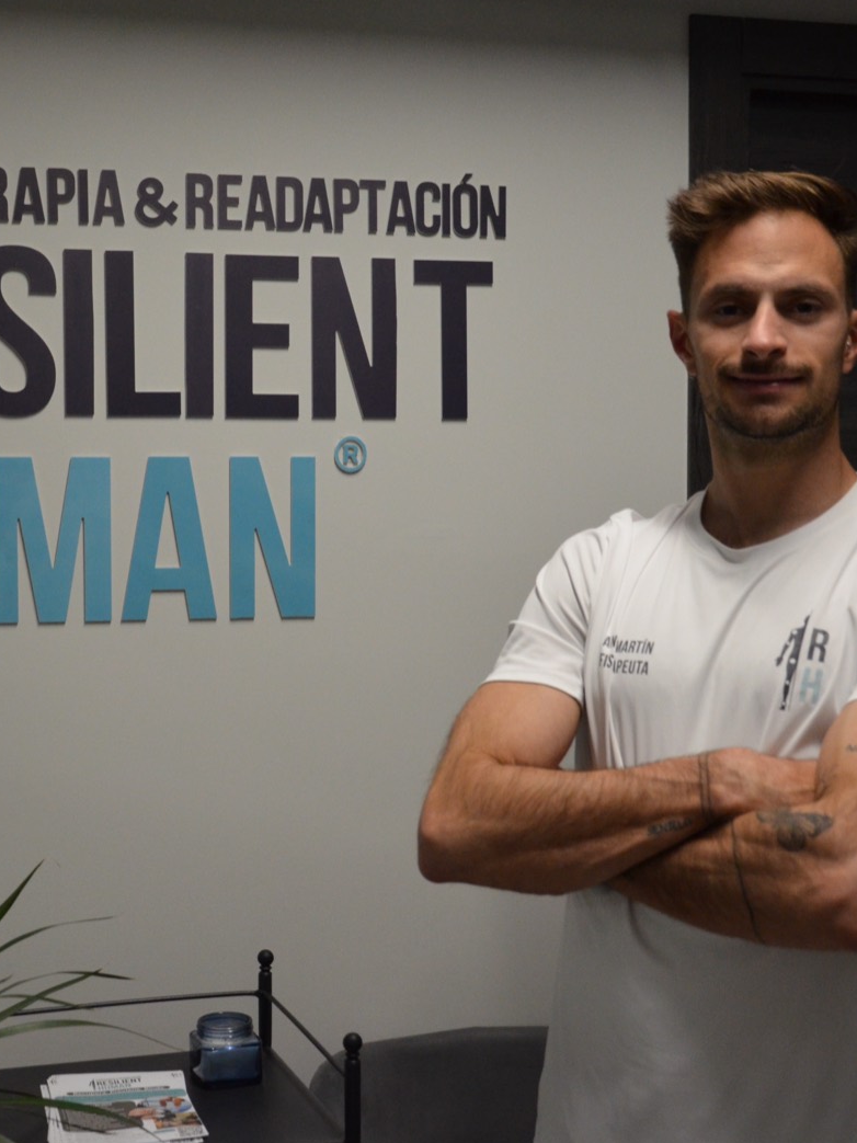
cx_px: 271
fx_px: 1750
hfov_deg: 27.3
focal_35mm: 53
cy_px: 572
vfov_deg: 36.2
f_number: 3.8
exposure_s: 1/250
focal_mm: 24
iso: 1600
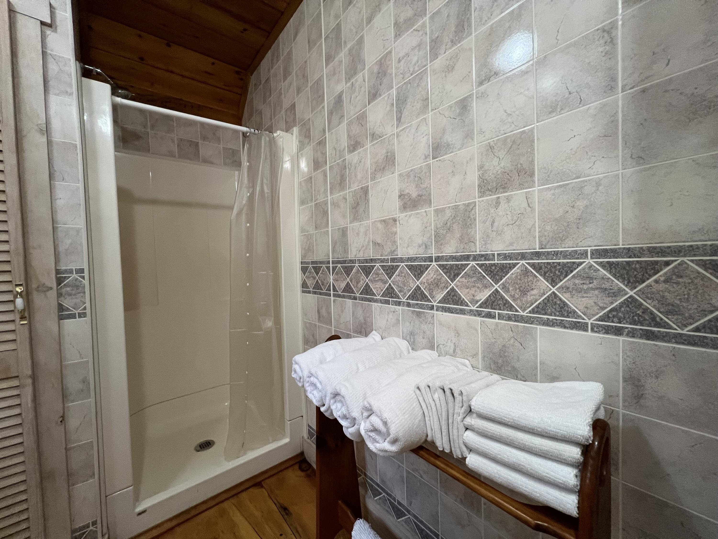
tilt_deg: -3.3
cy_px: 270
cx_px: 359
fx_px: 270
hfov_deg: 106.2
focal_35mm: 13
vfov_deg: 89.9
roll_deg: +3.0
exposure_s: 1/60
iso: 320
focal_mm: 1.57
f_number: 1.8
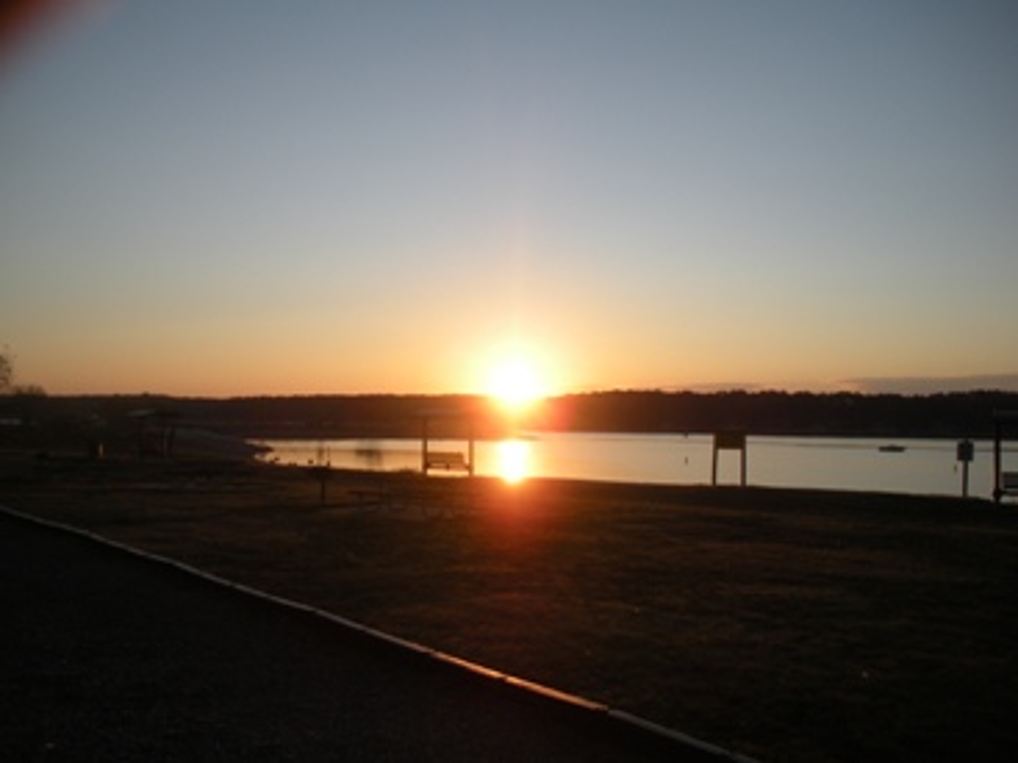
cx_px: 509
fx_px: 1058
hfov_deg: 51.4
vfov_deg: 39.6
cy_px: 382
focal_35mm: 36
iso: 64
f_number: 3.5
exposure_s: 1/545
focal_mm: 6.3
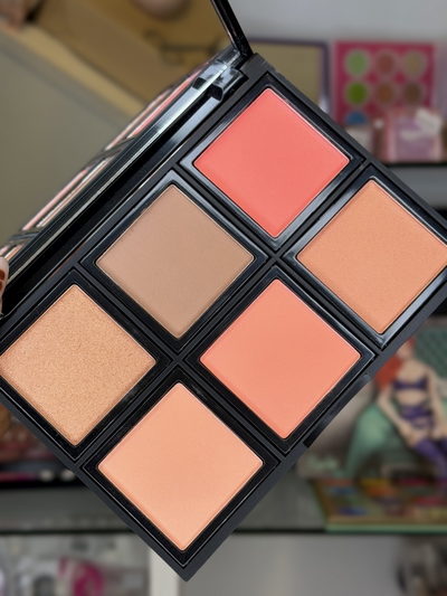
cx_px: 224
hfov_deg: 30.3
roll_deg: -0.4
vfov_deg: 39.6
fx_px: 826
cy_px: 298
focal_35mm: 48
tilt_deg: -3.3
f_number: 1.78
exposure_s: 1/121
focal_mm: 6.76
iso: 64
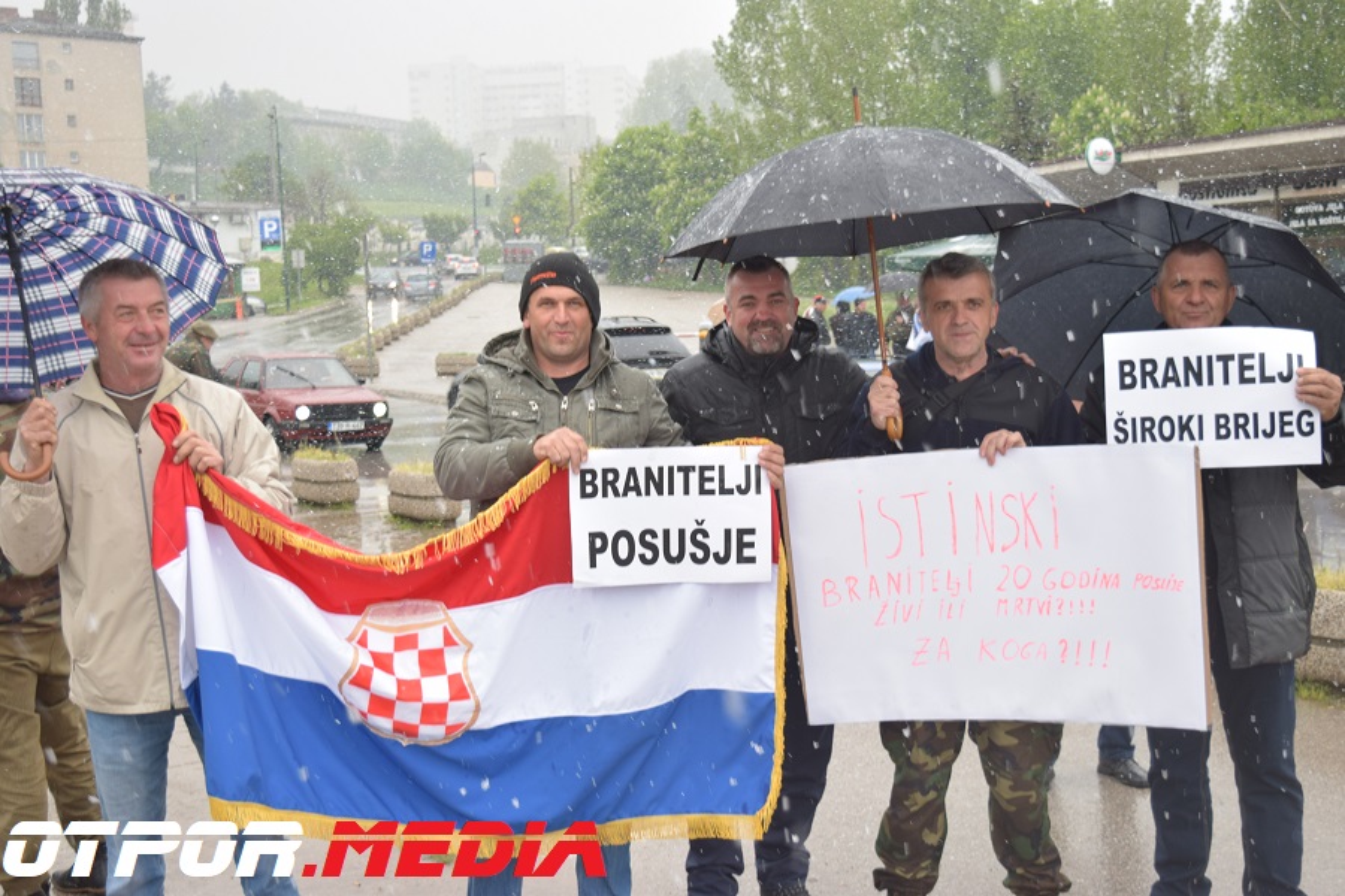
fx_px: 1737
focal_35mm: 46
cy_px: 448
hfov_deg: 42.3
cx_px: 672
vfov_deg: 28.9
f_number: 4.2
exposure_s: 1/100
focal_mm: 31
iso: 200
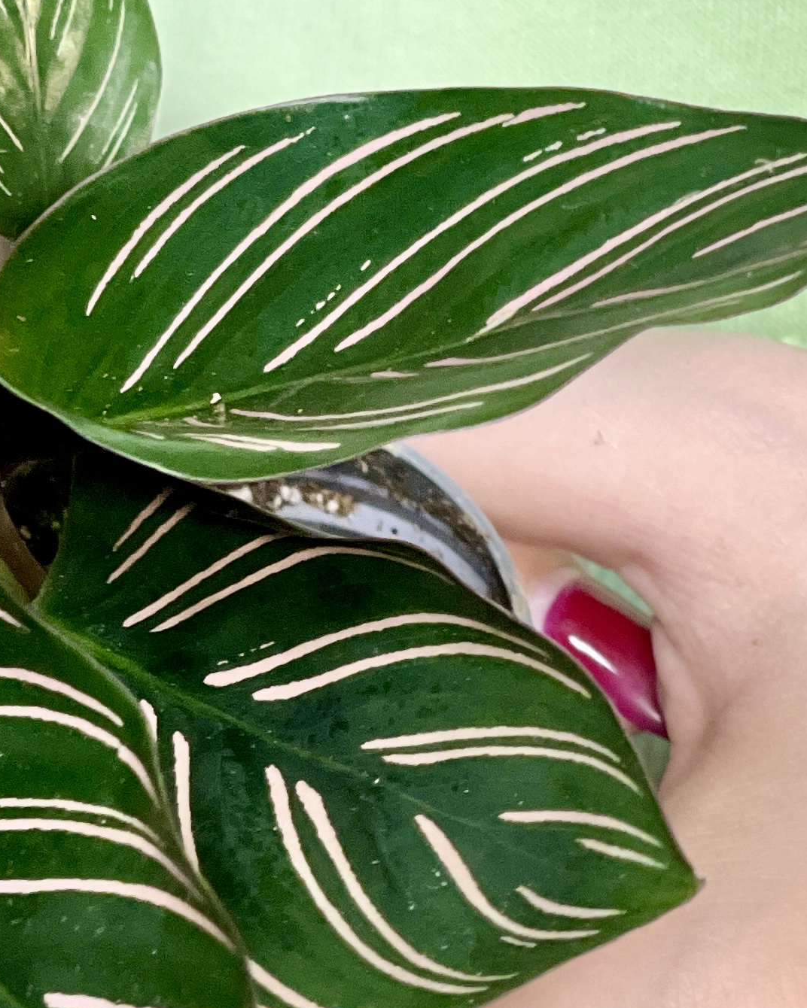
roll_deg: +6.5
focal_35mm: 188
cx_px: -74
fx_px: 5613
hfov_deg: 8.2
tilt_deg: -23.1
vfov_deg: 10.2
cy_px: 128
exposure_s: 1/100
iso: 160
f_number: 2.2
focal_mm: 7.5
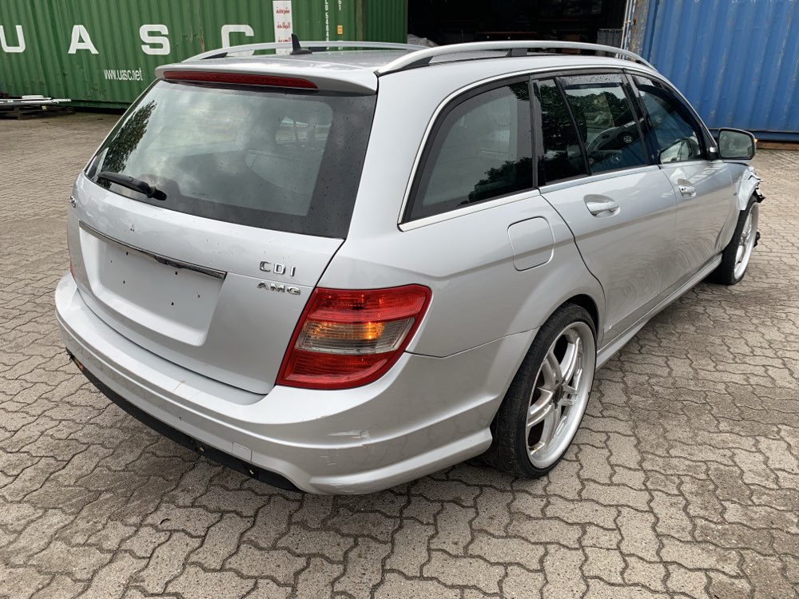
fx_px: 600
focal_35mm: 26
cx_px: 400
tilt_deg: -21.1
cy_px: 300
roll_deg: -1.7
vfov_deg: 53.1
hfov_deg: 67.3
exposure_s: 1/303
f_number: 1.8
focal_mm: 4.25
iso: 25
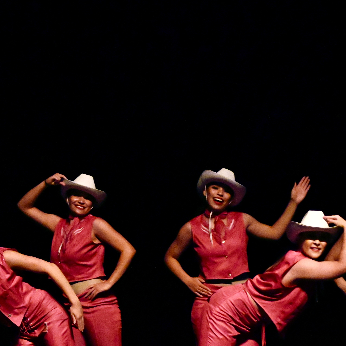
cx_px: 71
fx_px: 2782
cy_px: 270
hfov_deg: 7.1
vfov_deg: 7.1
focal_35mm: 246
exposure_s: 1/125
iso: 18000
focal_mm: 122
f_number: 4.2
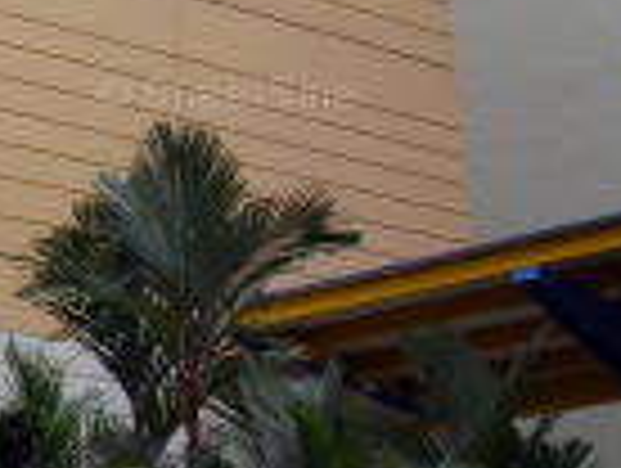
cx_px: -468
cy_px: 99
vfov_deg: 10.1
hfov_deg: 12.4
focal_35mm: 147
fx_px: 2642
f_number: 2.8
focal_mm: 6.2
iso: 80
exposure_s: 1/400
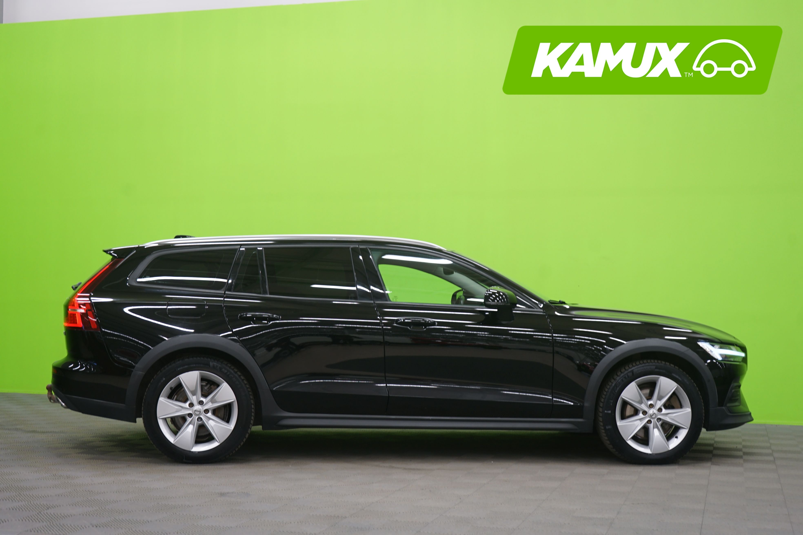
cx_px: 402
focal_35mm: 47
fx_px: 1048
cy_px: 268
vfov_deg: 28.6
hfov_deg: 41.9
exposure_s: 1/6
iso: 400
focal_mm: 47
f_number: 5
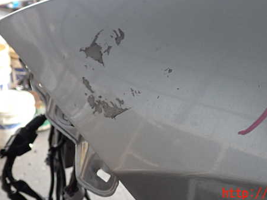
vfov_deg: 33.3
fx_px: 332
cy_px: 67
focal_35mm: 43
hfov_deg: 43.3
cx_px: 178
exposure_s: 1/60
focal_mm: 5.79
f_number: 2.4
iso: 250
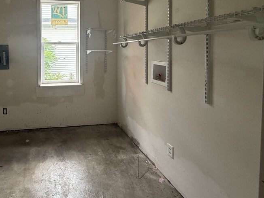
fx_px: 168
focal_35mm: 22
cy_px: 56
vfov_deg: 58.7
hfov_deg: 72.4
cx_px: 75
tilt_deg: -1.7
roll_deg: +0.4
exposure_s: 1/99
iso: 80
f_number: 2.2
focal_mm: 2.22
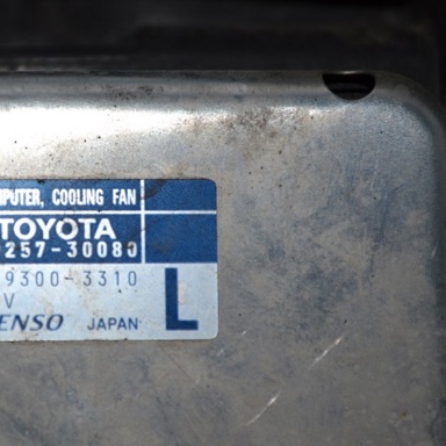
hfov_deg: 14.8
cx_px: 91
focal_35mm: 117
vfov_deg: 14.9
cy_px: 230
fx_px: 1701
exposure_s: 1/60
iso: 140
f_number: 5.6
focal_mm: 55
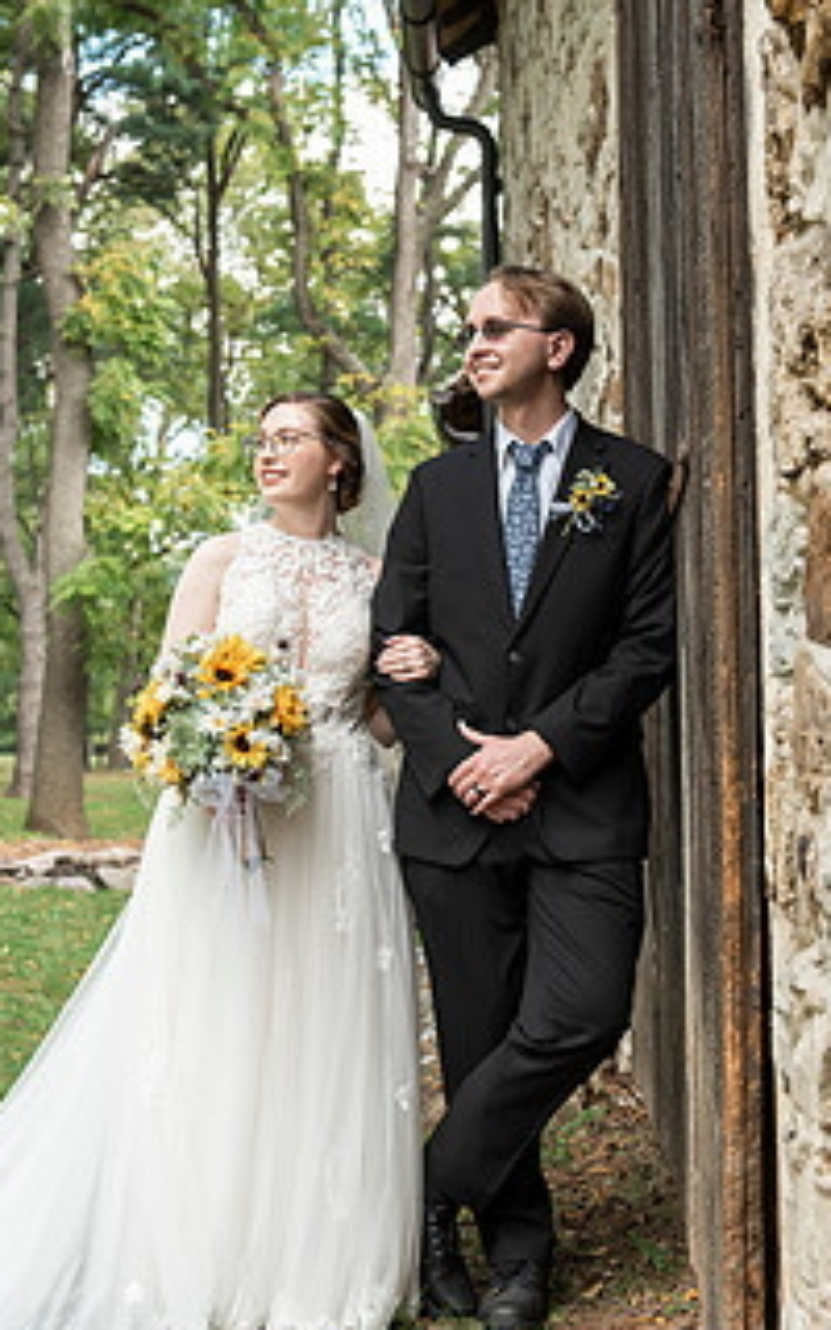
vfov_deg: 32.5
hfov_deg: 20.6
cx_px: 307
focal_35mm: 63
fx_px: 2283
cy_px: 661
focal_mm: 44
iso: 400
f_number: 4
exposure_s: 1/250
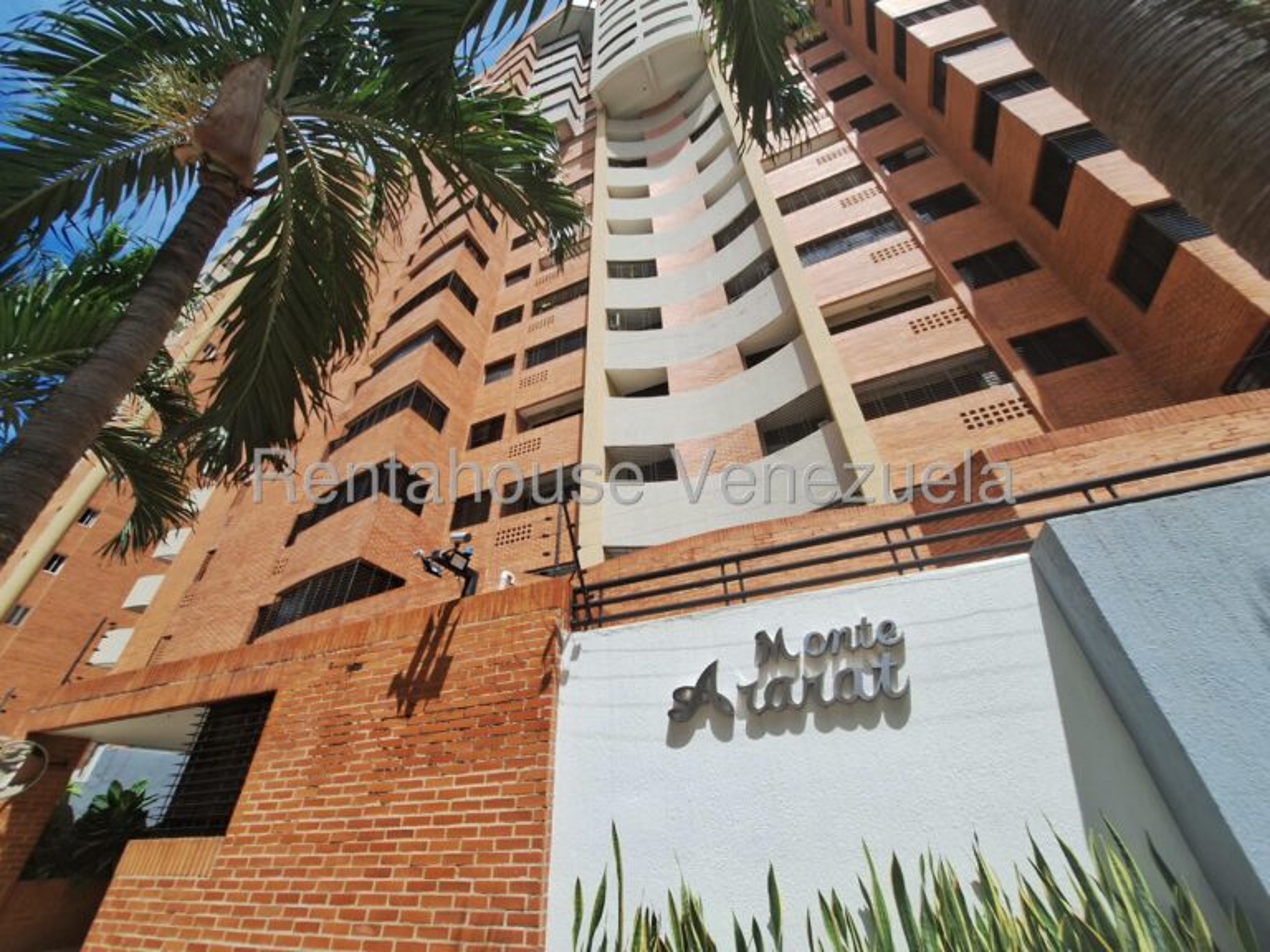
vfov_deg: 89.9
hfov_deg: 106.2
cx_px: 635
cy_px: 476
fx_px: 477
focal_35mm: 13
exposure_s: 1/1335
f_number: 2.2
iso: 40
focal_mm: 1.74
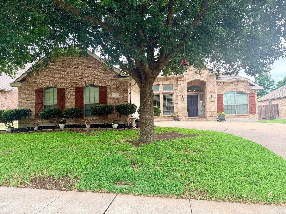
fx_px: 198
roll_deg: +1.2
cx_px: 143
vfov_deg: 56.8
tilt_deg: +3.1
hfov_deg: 71.6
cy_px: 107
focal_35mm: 24
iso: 100
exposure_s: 1/1156
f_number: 1.78
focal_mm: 6.76
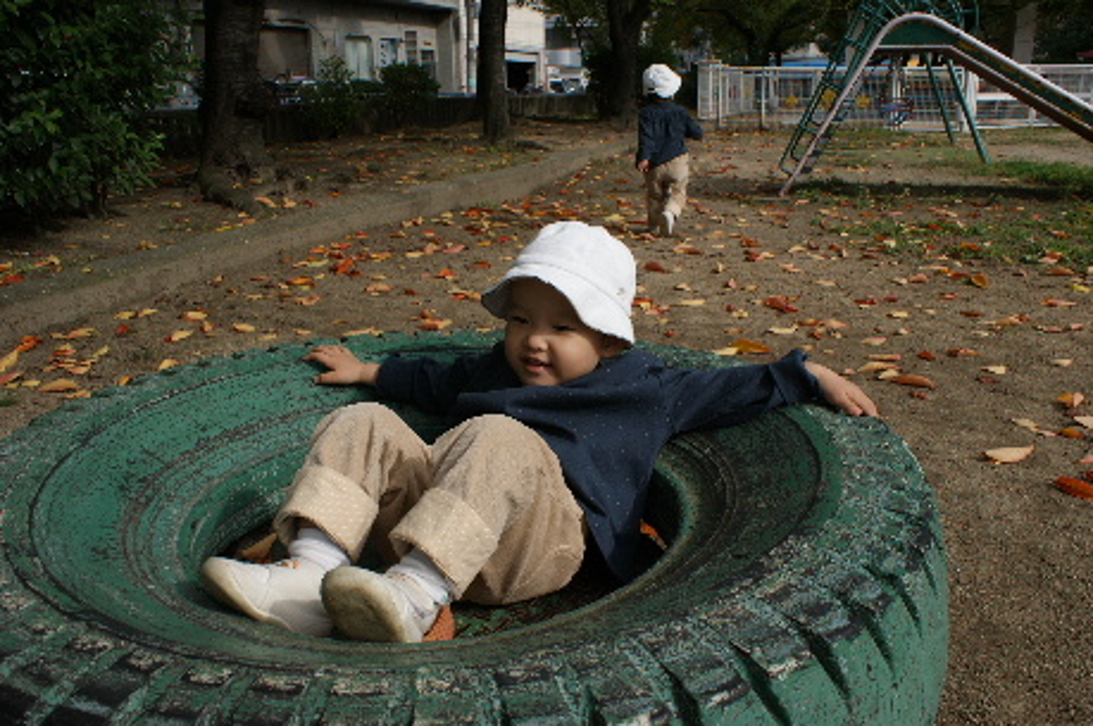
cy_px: 363
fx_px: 910
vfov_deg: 43.5
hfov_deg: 62.0
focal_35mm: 30
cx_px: 546
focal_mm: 20
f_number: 10
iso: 100
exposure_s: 1/125
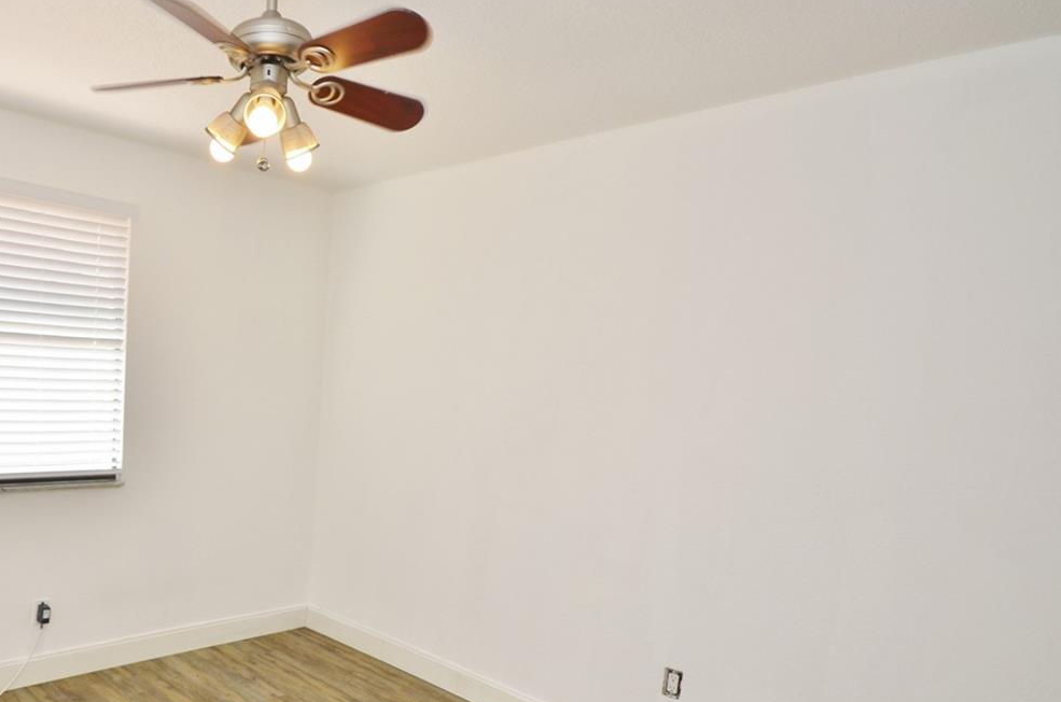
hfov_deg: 63.2
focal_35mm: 27
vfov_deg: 47.6
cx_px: 242
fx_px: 788
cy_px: 440
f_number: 5.6
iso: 200
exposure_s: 1/125
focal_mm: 11
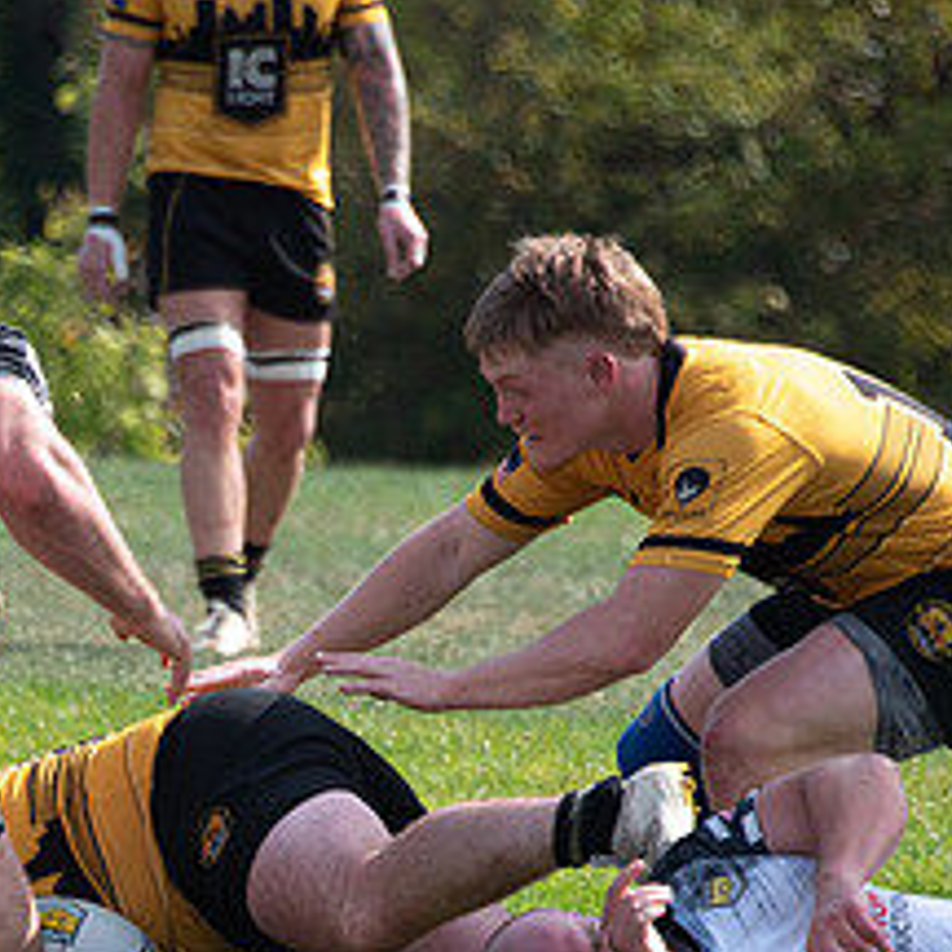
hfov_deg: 2.5
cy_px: 930
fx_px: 22247
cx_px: -49
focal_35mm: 715
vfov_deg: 2.5
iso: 400
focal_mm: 230
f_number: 6.3
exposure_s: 1/2500
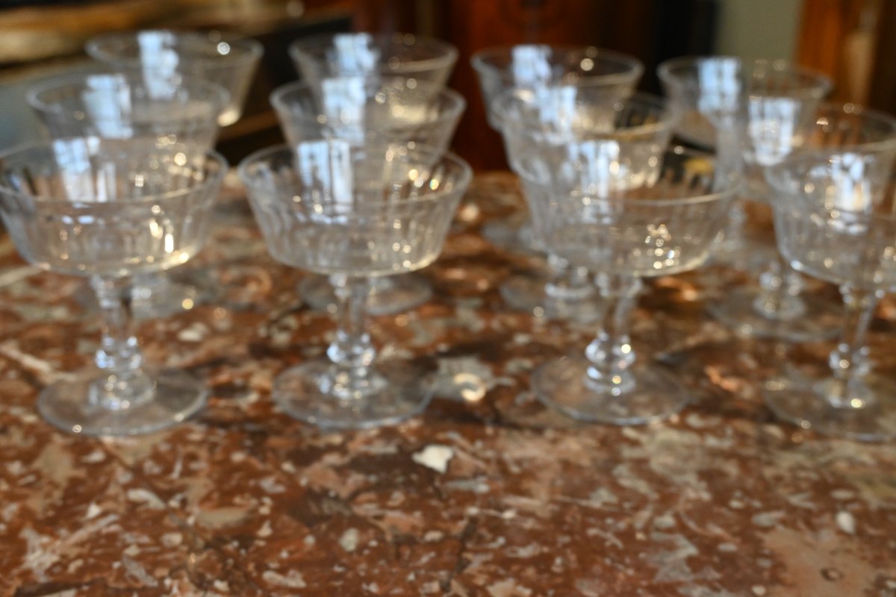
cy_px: 298
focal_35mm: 51
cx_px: 448
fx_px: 1269
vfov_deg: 26.5
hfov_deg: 38.9
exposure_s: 1/50
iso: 2000
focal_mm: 34
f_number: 6.3
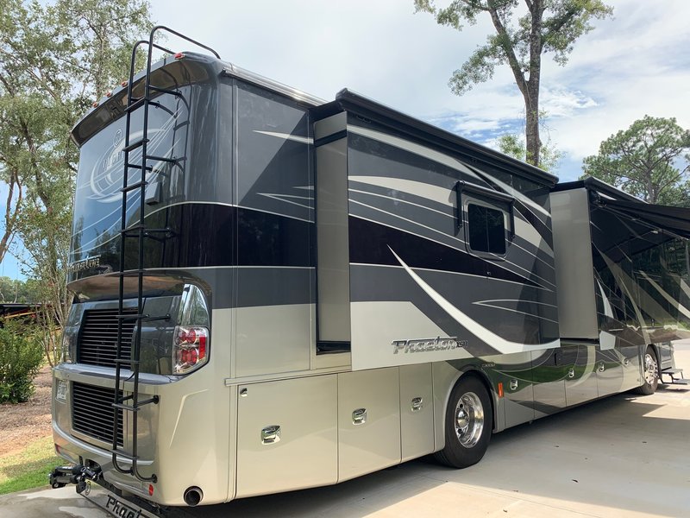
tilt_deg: +5.2
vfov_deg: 53.1
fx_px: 518
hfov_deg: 67.3
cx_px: 345
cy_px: 259
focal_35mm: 26
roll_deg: +1.2
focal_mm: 4.25
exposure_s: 1/822
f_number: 1.8
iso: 25
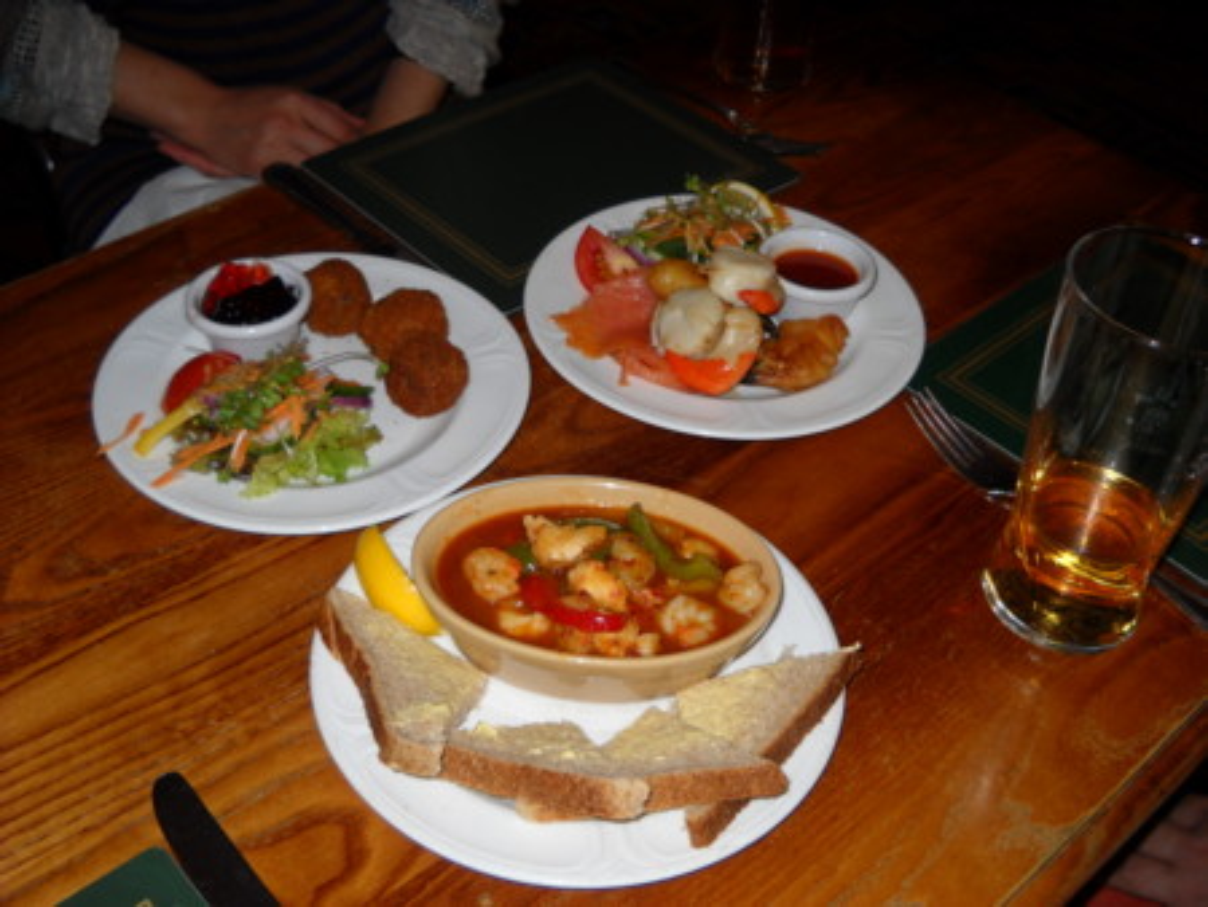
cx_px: 604
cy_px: 454
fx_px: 1432
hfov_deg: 45.8
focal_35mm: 41
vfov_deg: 35.2
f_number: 3.1
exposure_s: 1/30
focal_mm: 6.72
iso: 64
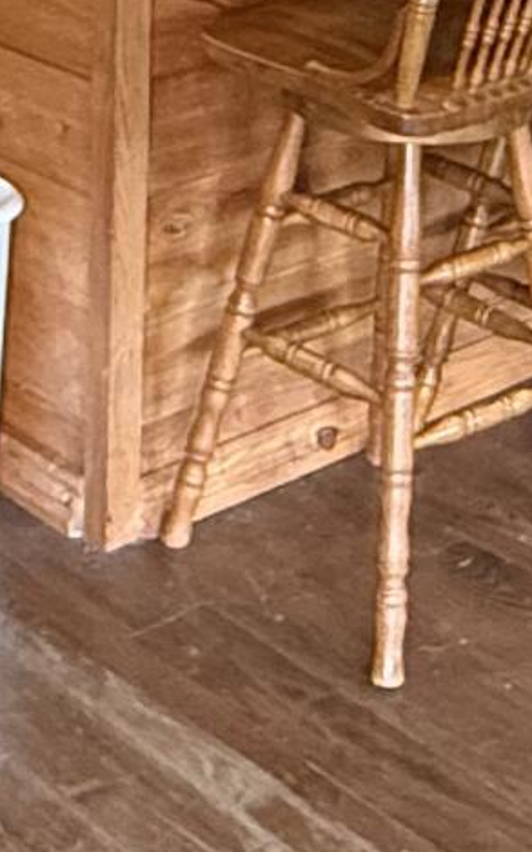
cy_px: -91
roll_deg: +0.3
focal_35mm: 95
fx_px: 2204
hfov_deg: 13.7
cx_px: 93
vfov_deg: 20.8
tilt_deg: -12.6
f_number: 2.2
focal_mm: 2.22
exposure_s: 1/60
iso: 640
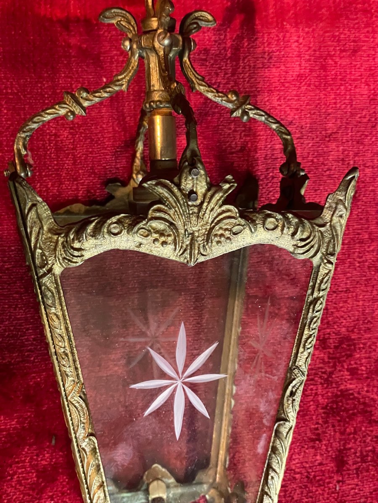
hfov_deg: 28.0
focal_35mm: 52
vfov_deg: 36.8
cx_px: 189
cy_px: 252
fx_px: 757
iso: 1250
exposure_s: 1/30
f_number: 2
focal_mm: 6
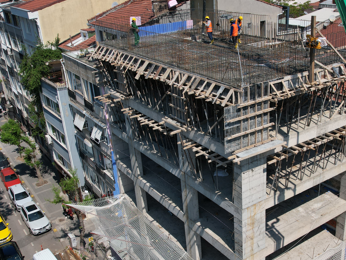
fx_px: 400
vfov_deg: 35.9
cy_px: 152
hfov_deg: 46.4
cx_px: 216
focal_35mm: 40
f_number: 2.8
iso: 110
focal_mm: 8.38
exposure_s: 1/3200
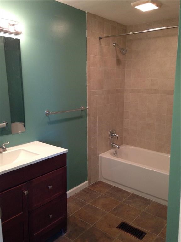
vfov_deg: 55.4
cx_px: 90
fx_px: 230
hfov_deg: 42.9
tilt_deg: -11.8
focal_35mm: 33
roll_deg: -0.9
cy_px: 121
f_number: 2.4
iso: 160
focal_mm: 4.12
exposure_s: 1/20
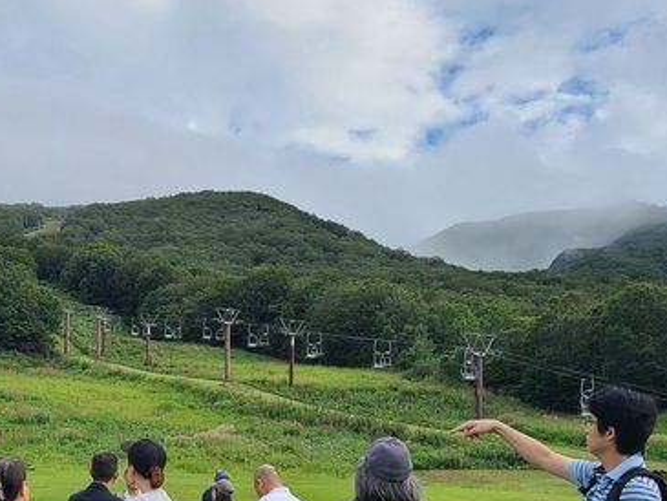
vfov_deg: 24.6
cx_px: 196
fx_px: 1118
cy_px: 436
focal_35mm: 58
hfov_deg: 32.8
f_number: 1.8
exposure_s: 1/1262
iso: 40
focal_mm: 5.4
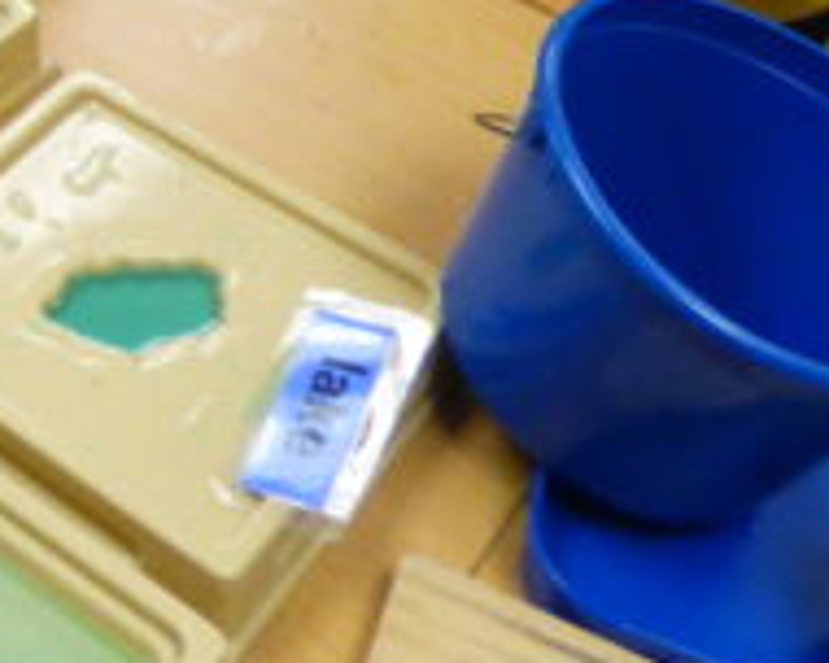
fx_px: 1938
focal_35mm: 79
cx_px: -432
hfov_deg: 20.5
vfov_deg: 17.5
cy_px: -327
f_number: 2.8
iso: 400
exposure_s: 1/60
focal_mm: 3.58
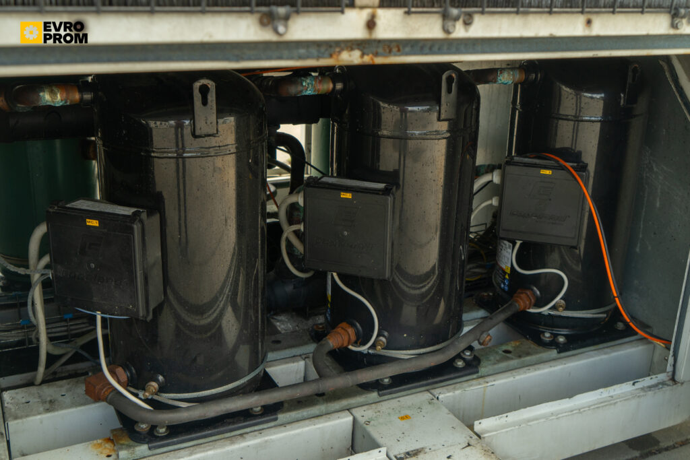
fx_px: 748
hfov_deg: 49.5
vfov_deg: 34.2
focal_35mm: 39
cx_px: 345
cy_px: 230
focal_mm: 39
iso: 250
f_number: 5.6
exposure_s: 1/50
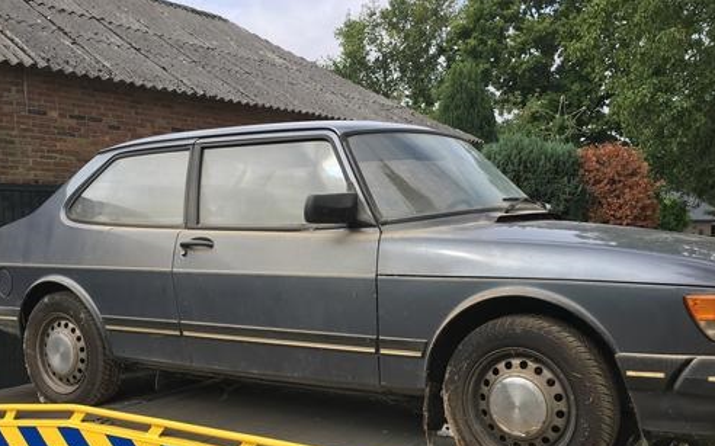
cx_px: 381
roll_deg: +3.3
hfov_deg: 49.3
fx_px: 779
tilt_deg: -3.5
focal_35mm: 40
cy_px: 301
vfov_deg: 31.7
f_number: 2.2
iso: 25
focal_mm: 4.15
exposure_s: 1/630
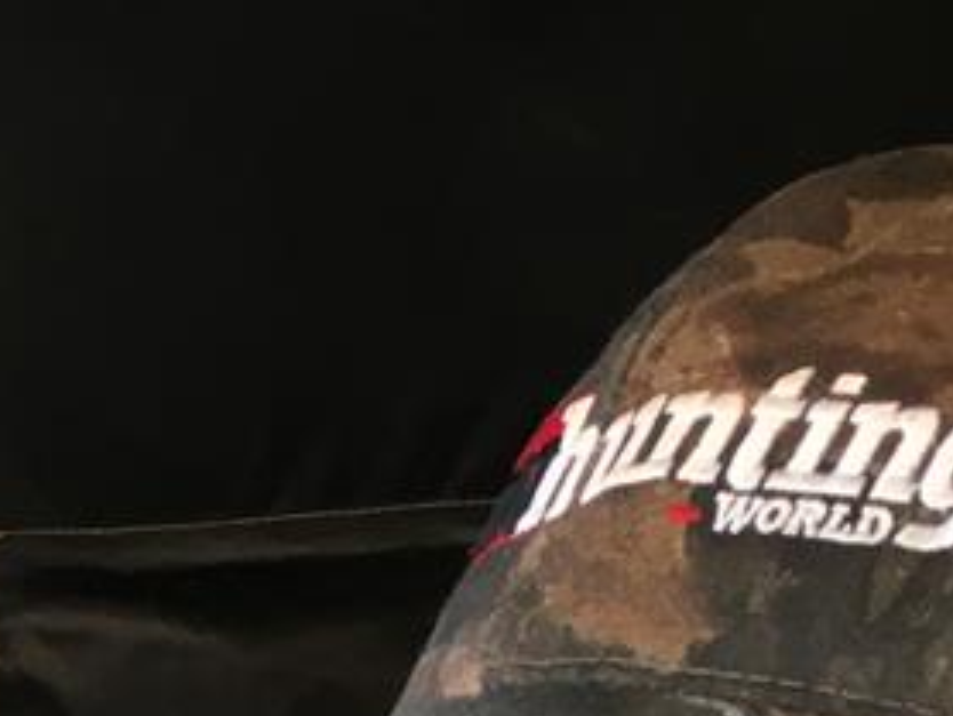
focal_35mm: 150
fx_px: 4133
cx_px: 24
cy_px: 1727
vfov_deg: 8.9
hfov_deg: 13.0
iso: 50
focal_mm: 4.15
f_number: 2.2
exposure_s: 1/30
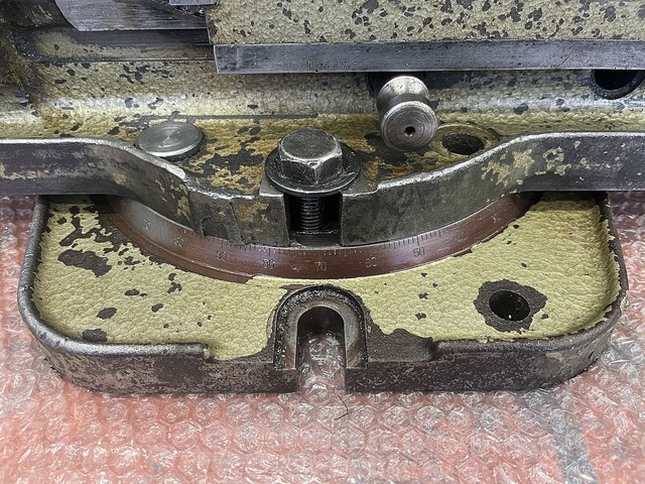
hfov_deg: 67.3
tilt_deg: -43.4
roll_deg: +2.3
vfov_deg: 53.1
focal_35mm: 26
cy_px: 242
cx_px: 322
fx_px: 484
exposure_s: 1/60
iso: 250
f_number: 1.6
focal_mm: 5.1
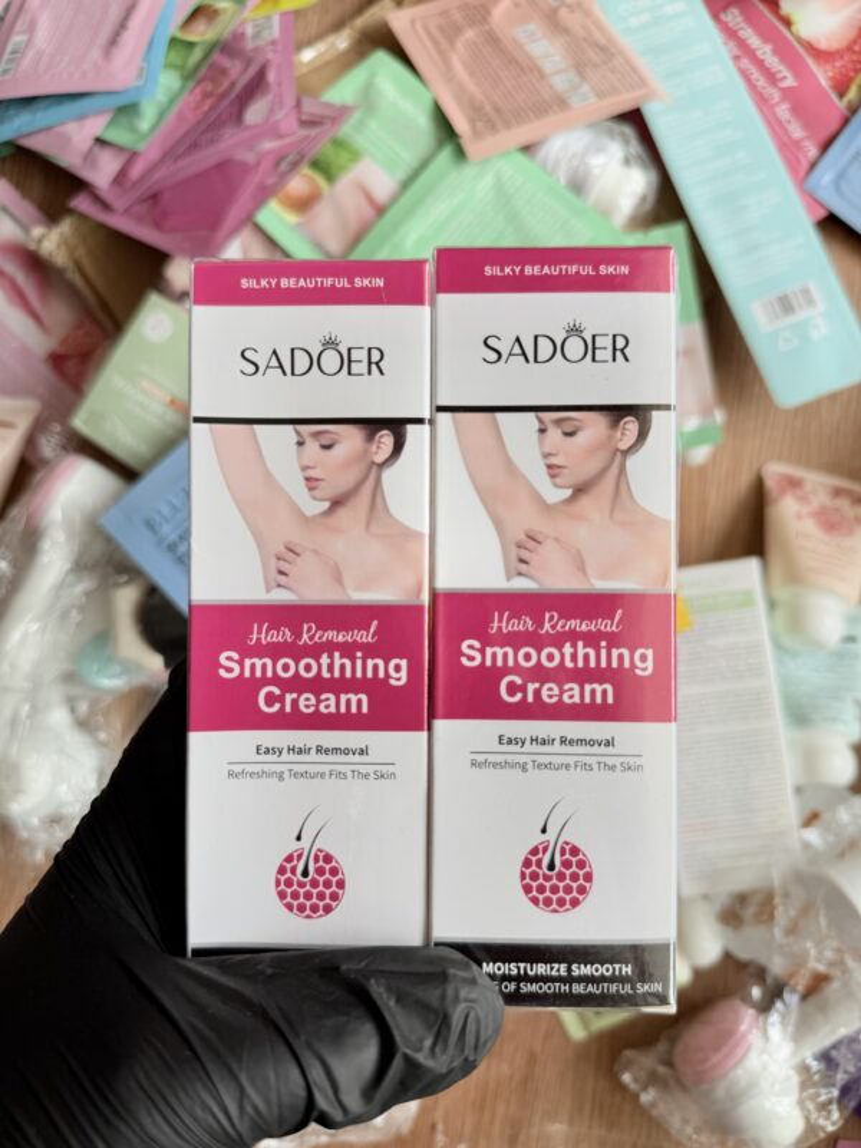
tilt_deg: -84.9
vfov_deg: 71.6
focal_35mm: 24
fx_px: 796
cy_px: 574
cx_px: 430
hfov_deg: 56.8
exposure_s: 1/276
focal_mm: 6.76
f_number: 1.78
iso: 64
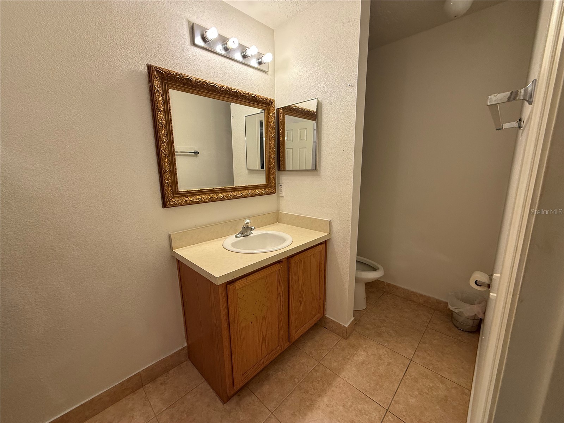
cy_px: 212
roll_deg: +1.1
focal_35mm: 14
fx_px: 228
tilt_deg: -10.3
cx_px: 282
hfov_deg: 102.1
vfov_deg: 85.7
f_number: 2.2
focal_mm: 2.22
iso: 200
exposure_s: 1/120
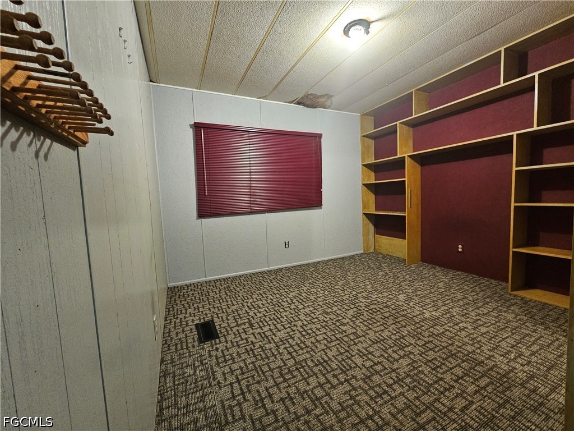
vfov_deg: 89.9
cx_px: 287
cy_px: 216
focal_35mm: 13
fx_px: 216
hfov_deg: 106.2
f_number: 2.2
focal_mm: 2.2
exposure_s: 1/30
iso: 500
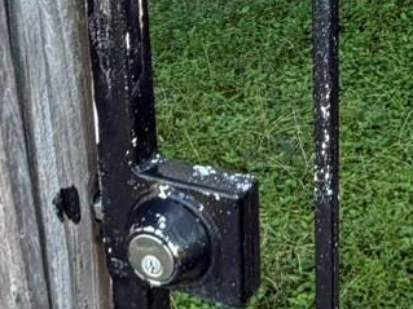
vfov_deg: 16.2
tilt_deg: -19.7
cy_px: 26
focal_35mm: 90
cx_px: 264
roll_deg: -0.3
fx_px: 1073
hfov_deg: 21.7
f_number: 2.2
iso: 50
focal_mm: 2.22
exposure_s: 1/121
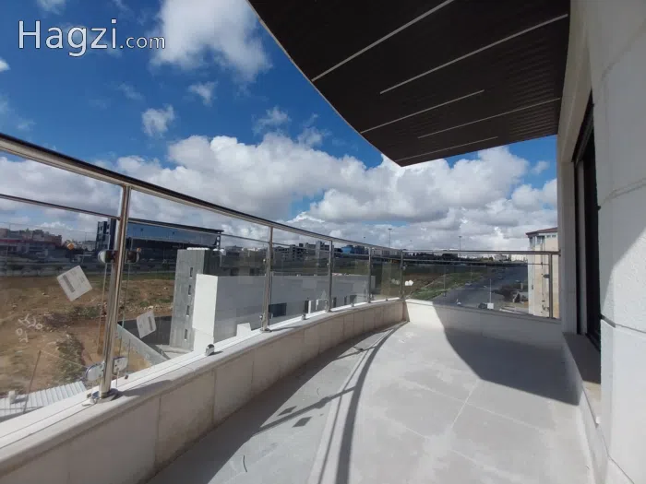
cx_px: 323
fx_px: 243
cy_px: 242
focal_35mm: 13
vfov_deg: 89.9
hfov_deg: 106.2
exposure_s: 1/3397
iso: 67
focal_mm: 1.3
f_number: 2.2
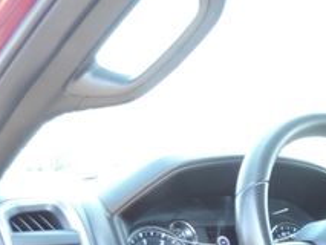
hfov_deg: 24.0
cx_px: 416
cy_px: 343
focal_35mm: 72
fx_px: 678
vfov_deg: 18.6
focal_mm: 4.3
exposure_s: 1/30
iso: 200
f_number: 3
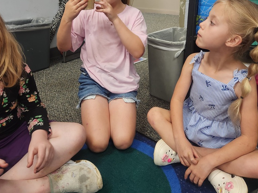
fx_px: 231
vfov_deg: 43.9
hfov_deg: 58.4
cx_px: 129
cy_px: 47
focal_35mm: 31
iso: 320
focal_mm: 5.4
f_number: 1.8
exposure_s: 1/120
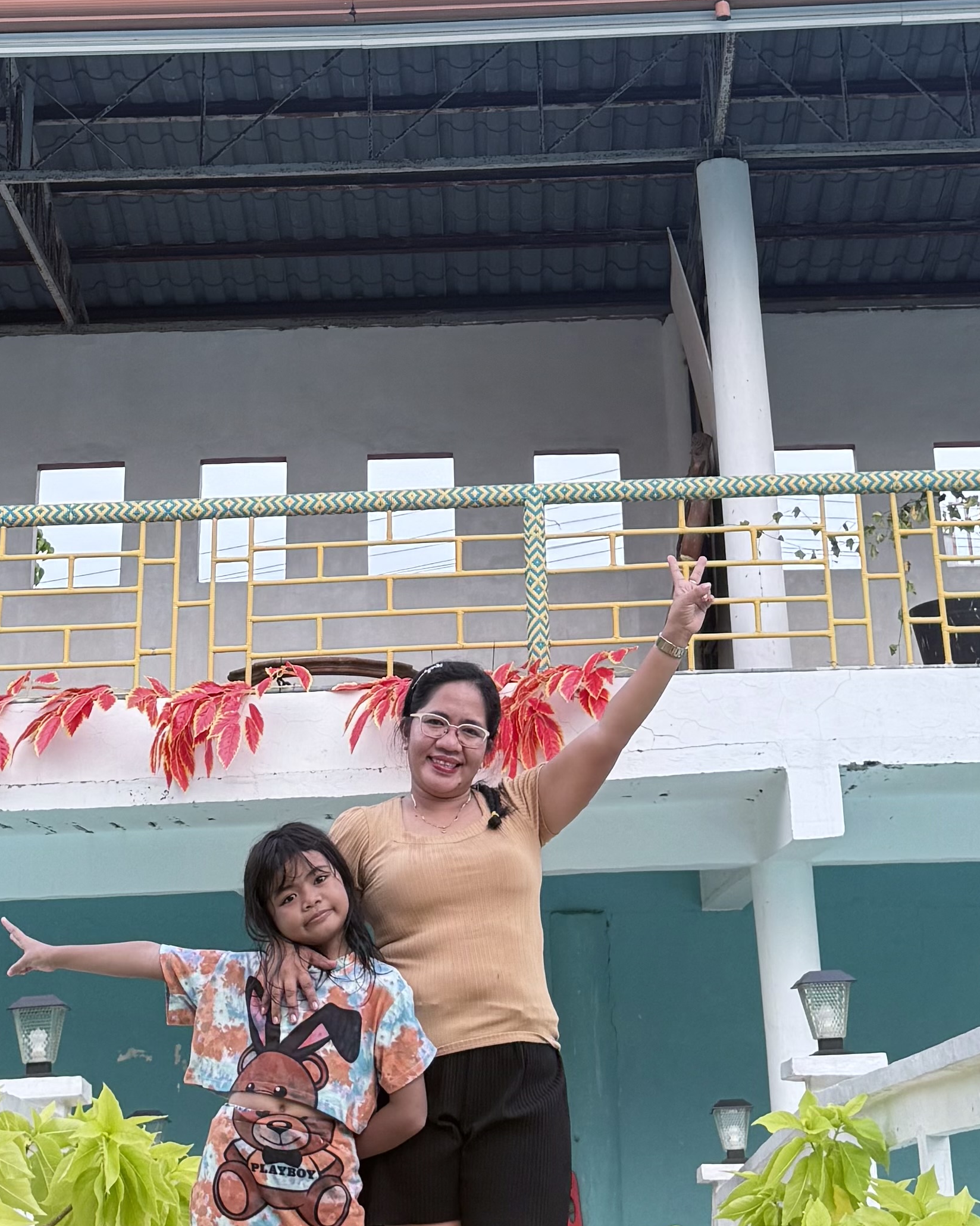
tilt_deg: +25.7
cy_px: 149
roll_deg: +1.1
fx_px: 2357
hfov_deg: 23.5
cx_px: 471
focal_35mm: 65
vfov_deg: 28.2
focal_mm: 6.76
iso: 160
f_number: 1.78
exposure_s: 1/121
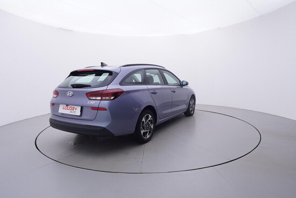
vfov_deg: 56.2
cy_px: 99
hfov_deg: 77.3
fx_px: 185
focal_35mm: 22
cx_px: 148
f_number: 5
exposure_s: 1/80
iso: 200
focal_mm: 15
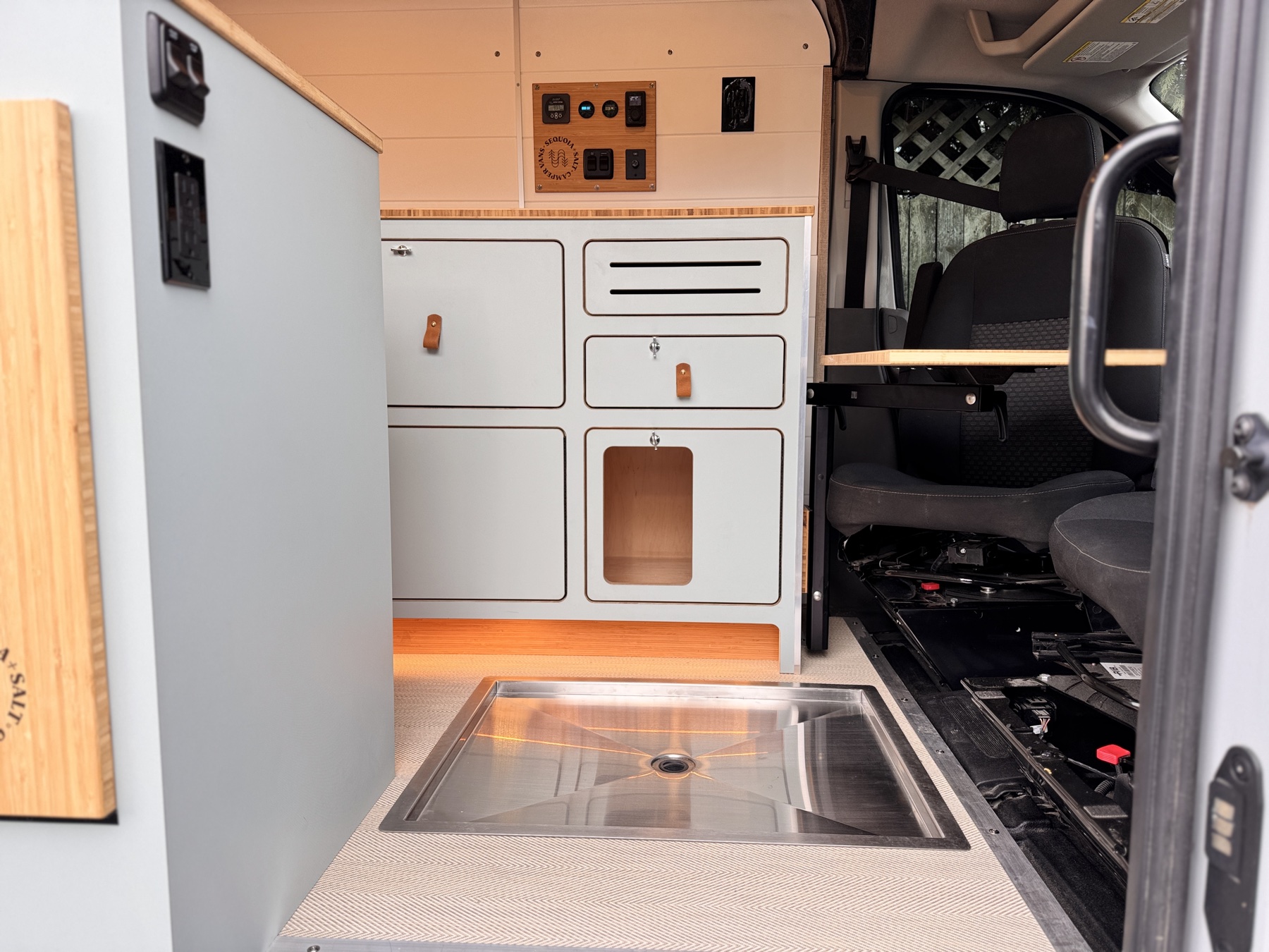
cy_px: 476
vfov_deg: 56.8
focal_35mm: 24
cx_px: 634
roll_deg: +0.8
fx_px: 880
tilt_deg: -6.2
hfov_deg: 71.6
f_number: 1.78
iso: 64
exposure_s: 1/182
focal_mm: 6.76
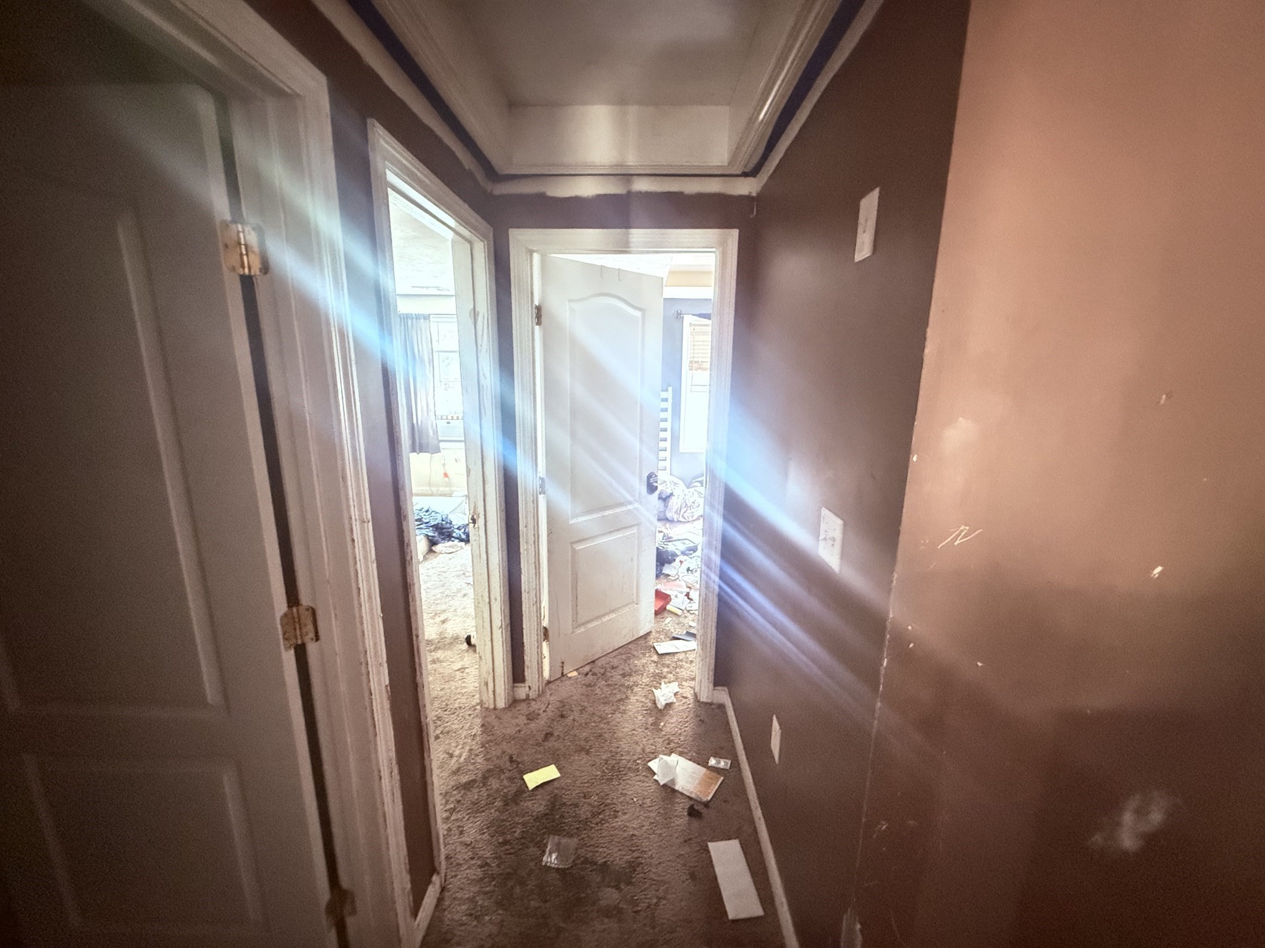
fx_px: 512
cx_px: 632
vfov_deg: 85.7
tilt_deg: -11.4
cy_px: 474
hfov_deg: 102.1
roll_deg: -0.9
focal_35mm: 14
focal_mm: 2.22
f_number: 2.2
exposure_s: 1/22
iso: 3200
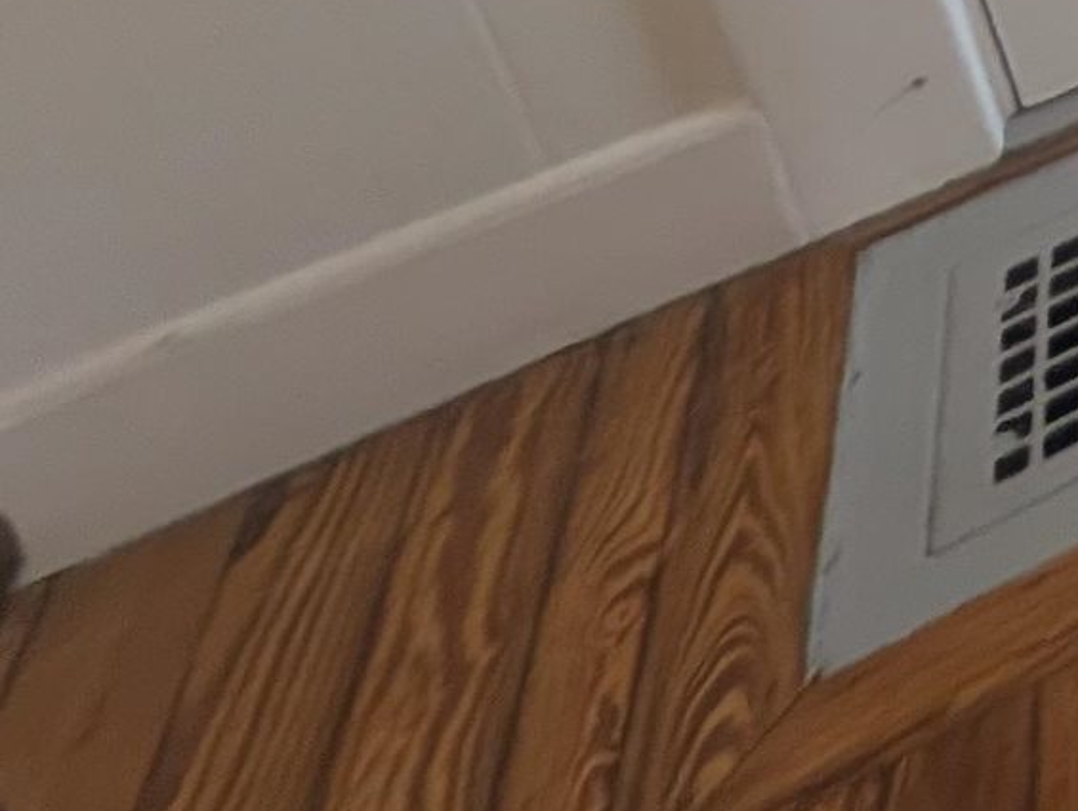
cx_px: 2858
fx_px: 2026
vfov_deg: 14.0
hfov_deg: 13.4
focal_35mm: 65
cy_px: -1216
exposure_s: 1/39.4
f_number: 1.95
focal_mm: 2.23
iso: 49
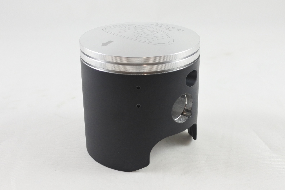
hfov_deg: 53.1
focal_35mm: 36
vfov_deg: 36.9
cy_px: 95
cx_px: 142
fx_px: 285
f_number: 4
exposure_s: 1/125
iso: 500
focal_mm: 13.7
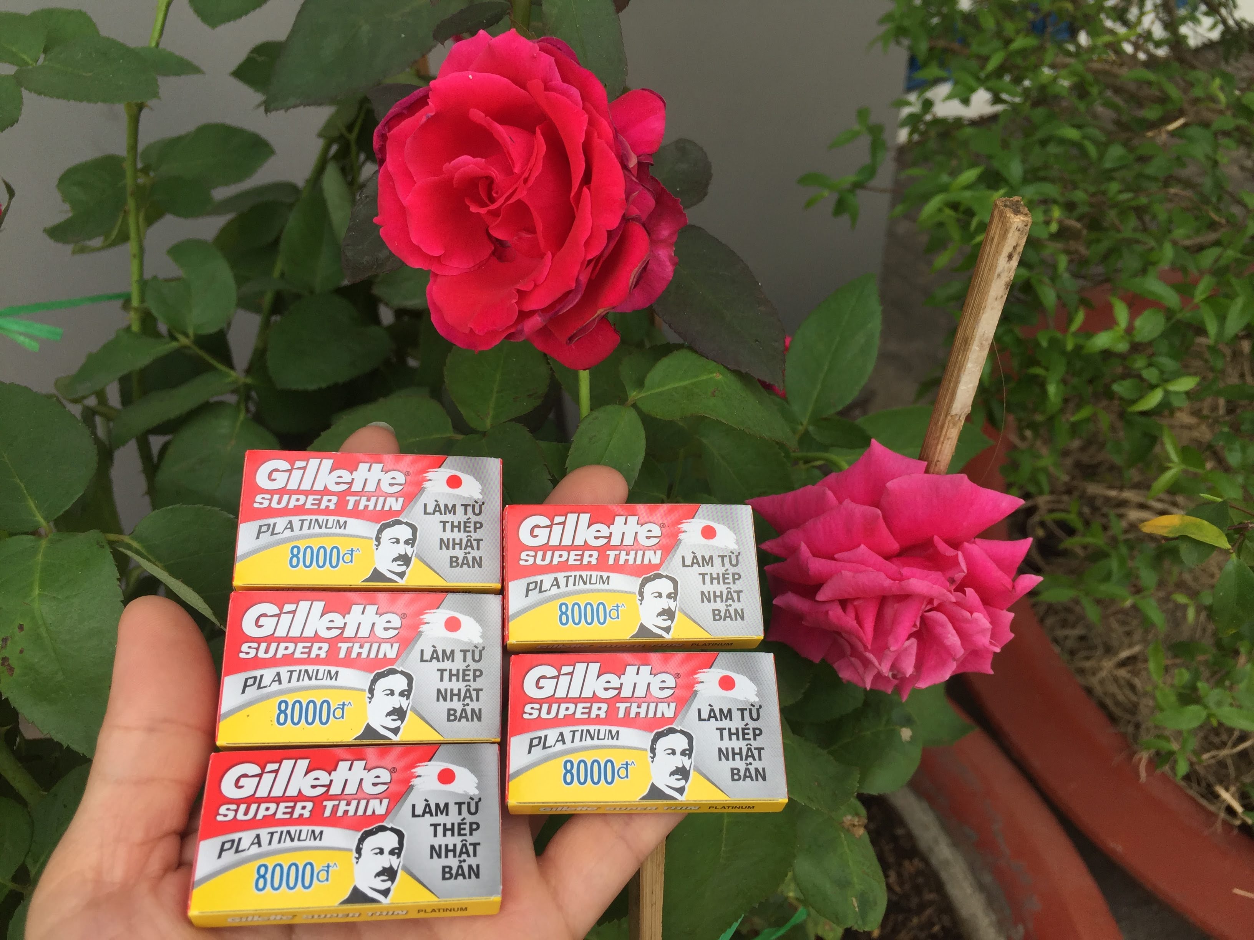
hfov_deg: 61.7
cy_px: 470
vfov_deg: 48.2
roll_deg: +2.5
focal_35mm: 29
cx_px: 627
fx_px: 1051
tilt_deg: -39.7
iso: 32
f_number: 2.2
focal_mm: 4.15
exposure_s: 1/471
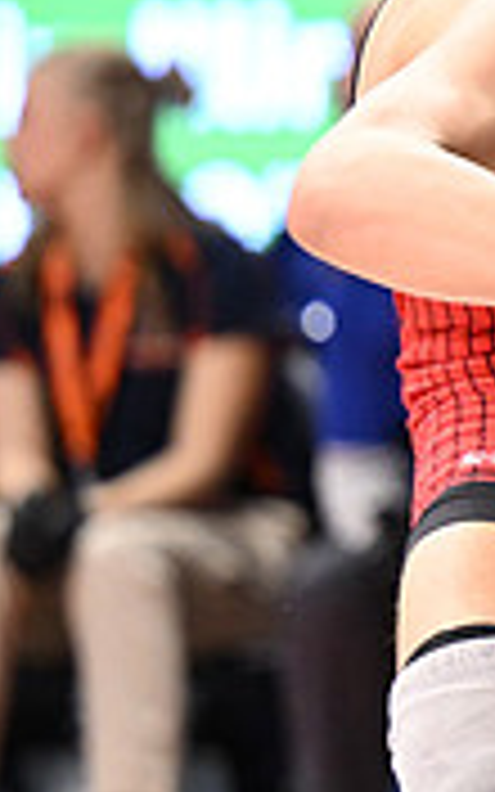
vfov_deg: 3.1
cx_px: 1287
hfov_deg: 1.9
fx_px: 14613
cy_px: 160
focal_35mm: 677
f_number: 2.8
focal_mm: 135
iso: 2800
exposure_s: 1/1000
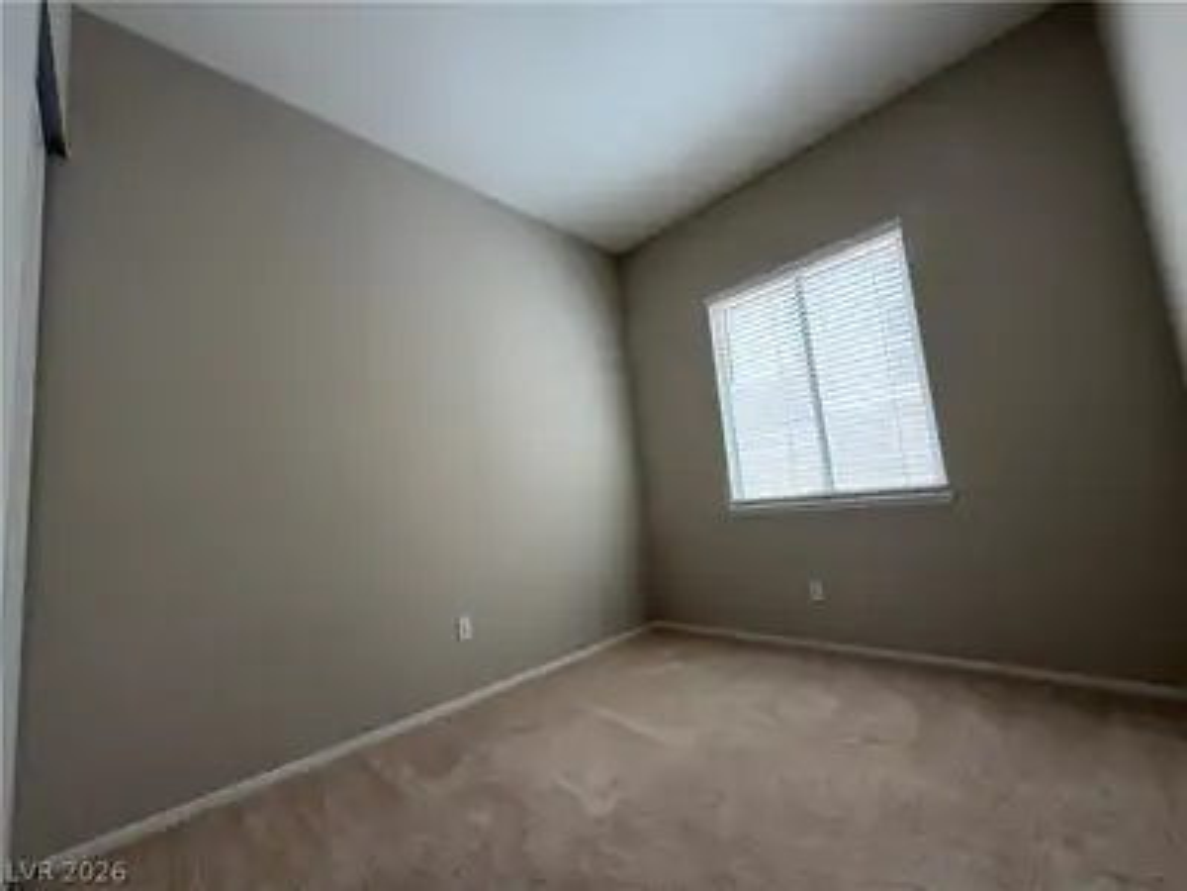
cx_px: 594
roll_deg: +5.4
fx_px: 480
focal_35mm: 14
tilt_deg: +7.2
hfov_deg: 102.1
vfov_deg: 85.7
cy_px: 446
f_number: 2.2
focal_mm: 2.22
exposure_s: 1/121
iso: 125
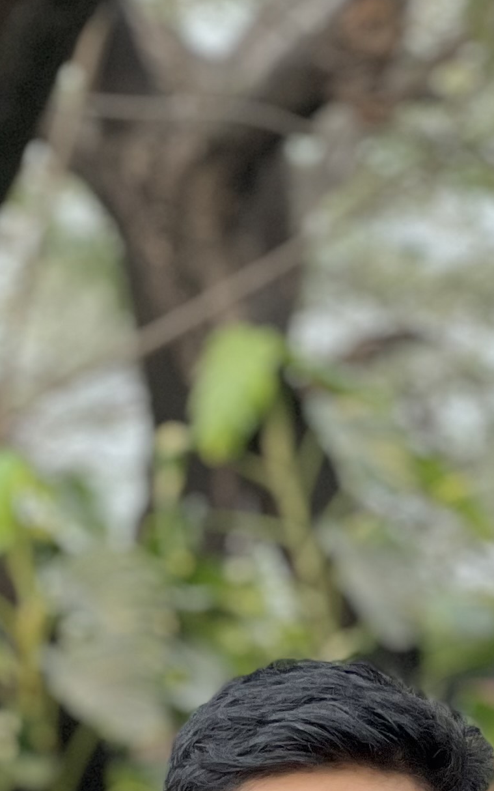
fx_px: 5836
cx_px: 223
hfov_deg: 4.8
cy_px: 1279
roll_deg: +0.1
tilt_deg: -0.7
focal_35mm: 271
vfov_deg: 7.6
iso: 125
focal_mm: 9
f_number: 2.8
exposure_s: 1/121
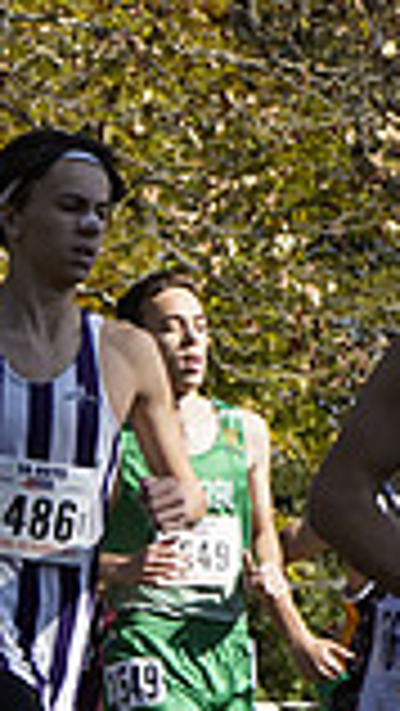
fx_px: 5086
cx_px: -809
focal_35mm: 270
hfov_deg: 4.3
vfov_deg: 8.0
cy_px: 502
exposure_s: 1/2500
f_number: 8
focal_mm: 70
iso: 1600
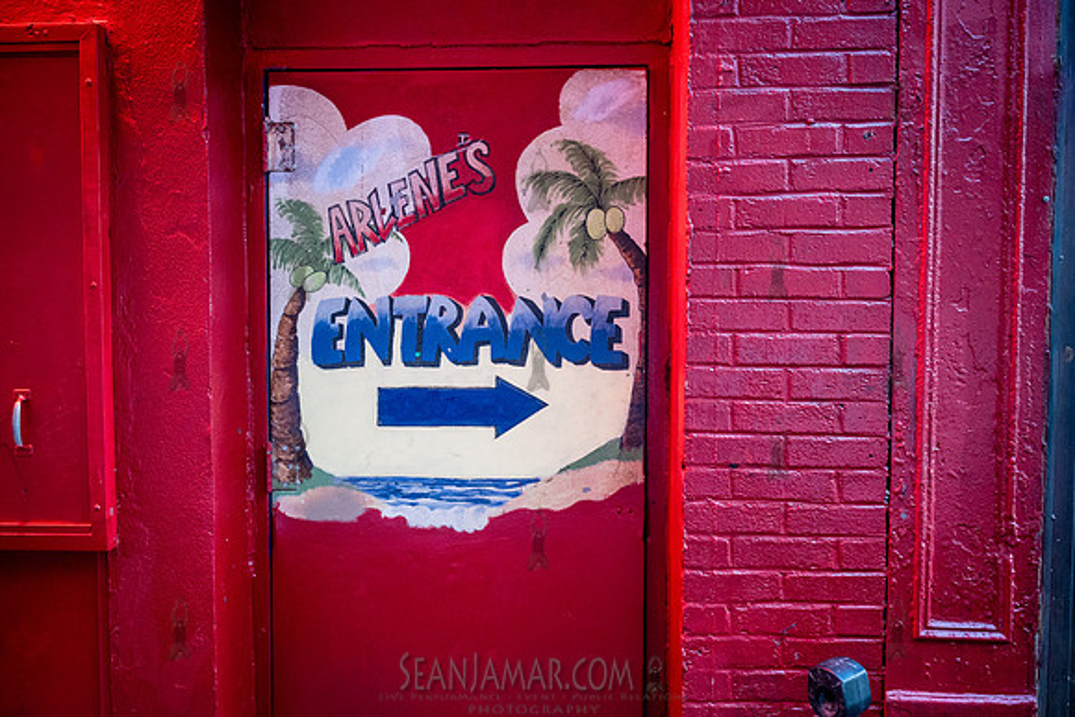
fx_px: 1080
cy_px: 358
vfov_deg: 36.7
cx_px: 538
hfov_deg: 52.9
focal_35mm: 36
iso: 2500
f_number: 4.5
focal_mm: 35
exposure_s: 1/40
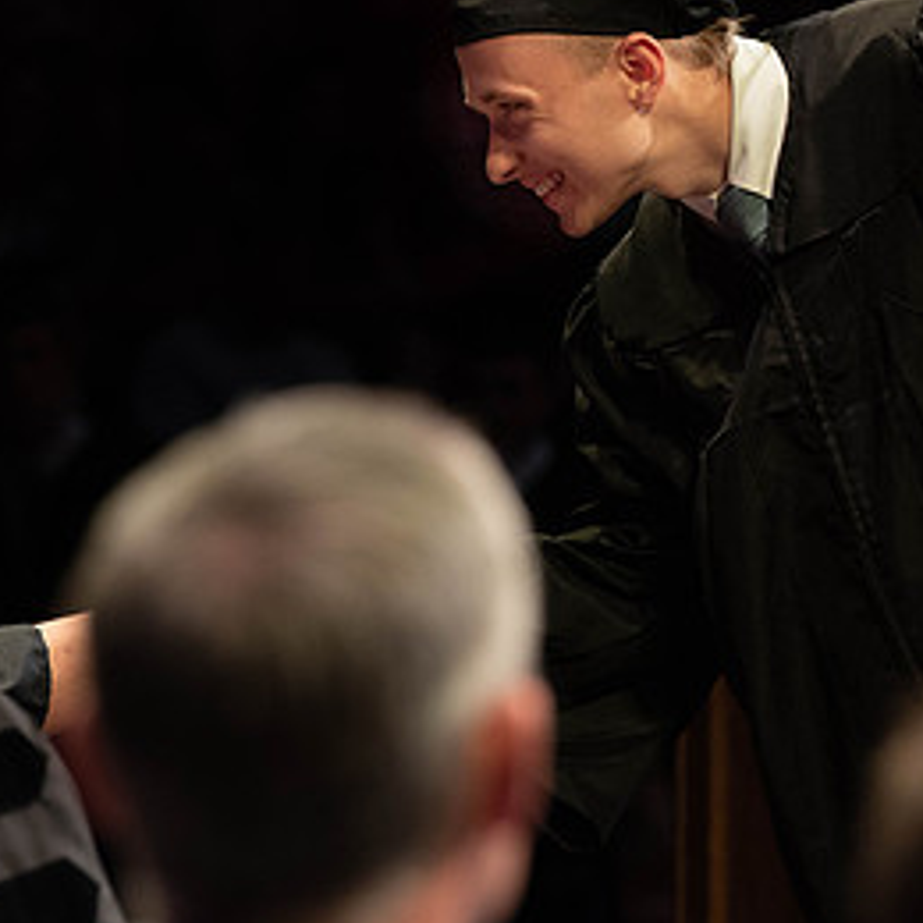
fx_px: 11222
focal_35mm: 372
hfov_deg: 4.7
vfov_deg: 4.7
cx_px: 877
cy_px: 213
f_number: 4.5
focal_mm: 170
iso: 1600
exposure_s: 1/320
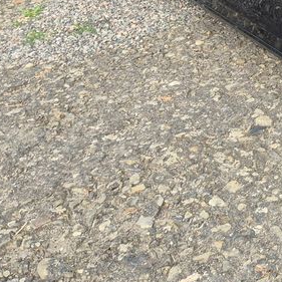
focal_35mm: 74
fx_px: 682
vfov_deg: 21.8
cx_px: 420
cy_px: -48
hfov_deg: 20.2
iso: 25
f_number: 1.8
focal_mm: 5.4
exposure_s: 1/343
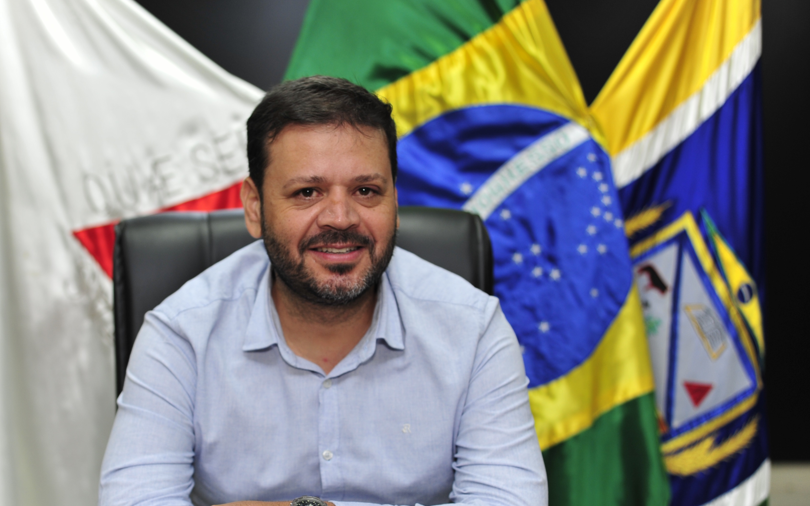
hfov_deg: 31.4
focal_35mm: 65
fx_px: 1435
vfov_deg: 20.0
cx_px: 321
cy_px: 317
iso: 400
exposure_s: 1/60
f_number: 2.2
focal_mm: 50
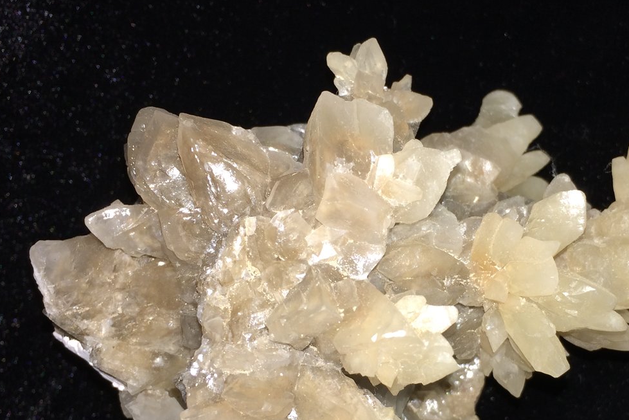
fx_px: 891
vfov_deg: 26.3
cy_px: 297
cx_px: 422
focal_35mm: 51
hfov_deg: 38.4
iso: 32
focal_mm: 4.12
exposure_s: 1/101
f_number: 2.2
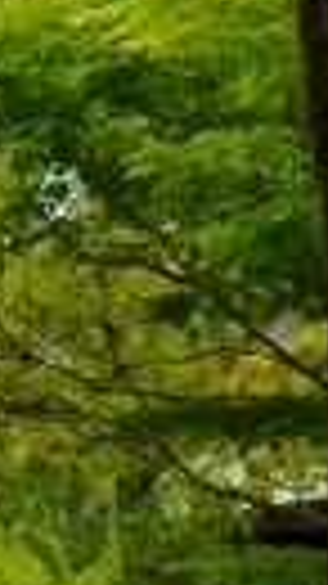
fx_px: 2462
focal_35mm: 159
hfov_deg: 7.3
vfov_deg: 13.2
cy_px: -94
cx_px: -339
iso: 160
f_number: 3
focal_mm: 6.8
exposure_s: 1/640
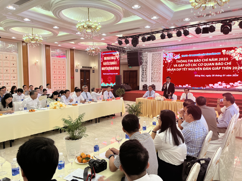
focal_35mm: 26
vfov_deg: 53.1
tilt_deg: -5.0
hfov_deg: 67.3
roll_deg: -0.5
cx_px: 121
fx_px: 182
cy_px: 90
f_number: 1.6
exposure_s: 1/100
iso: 125
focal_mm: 5.1
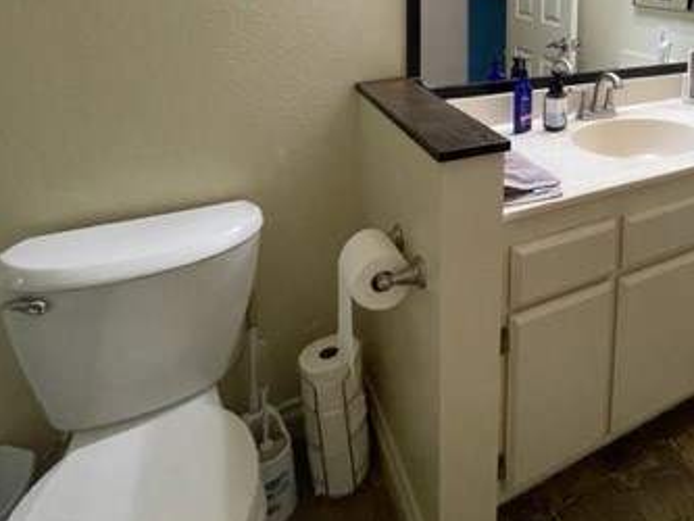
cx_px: 563
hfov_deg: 63.0
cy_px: 46
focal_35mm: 25
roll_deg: -1.9
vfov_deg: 48.7
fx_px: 501
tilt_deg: -8.6
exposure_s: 1/120
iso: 320
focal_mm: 1.54
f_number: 2.4
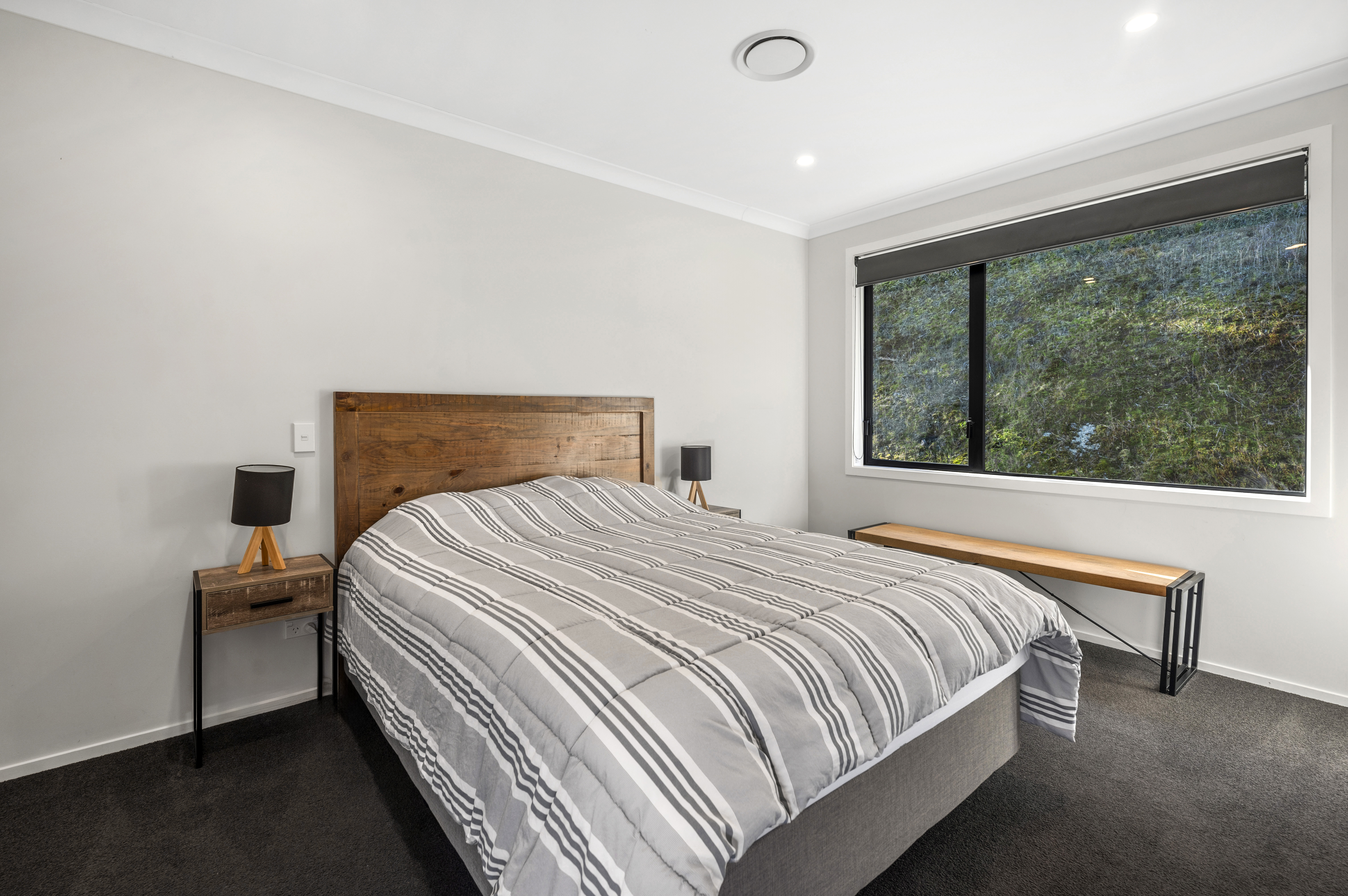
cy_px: 448
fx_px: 580
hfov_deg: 98.6
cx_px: 674
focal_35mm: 16
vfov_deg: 75.4
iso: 100
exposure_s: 1/10
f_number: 7.1
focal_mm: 15.5
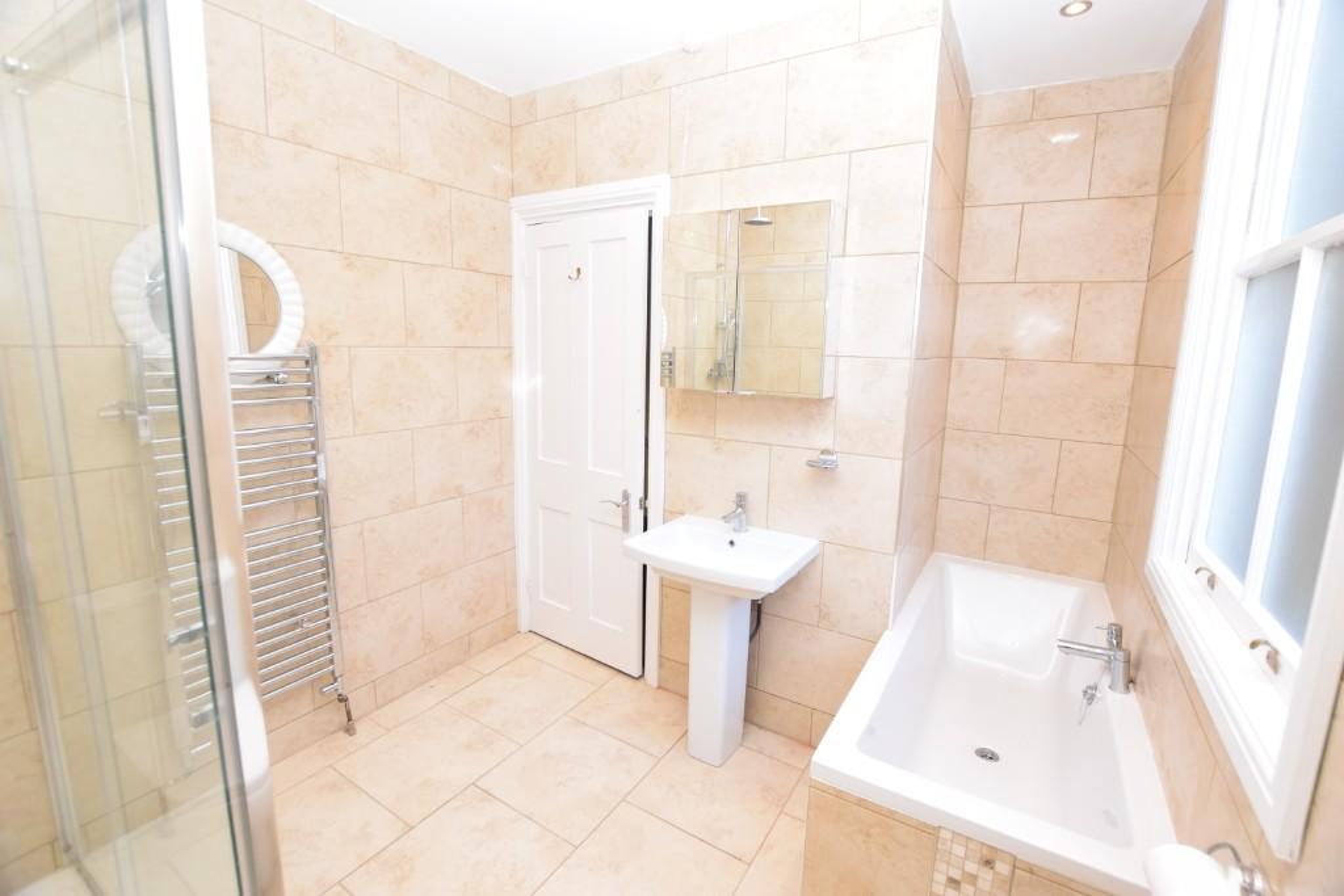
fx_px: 560
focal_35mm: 15
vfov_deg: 77.3
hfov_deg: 100.4
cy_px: 448
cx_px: 672
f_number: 5
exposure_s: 1/100
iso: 800
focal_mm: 10
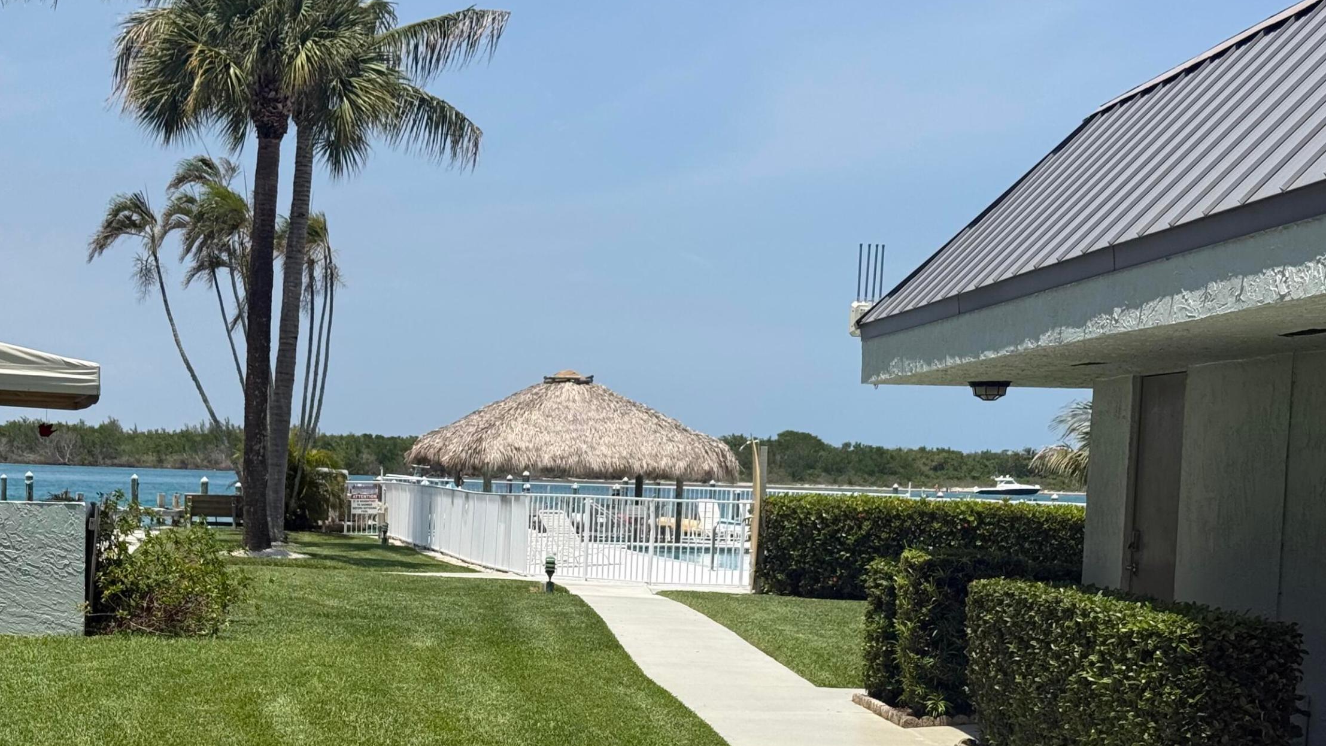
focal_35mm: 68
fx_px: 2391
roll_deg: -1.0
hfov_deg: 30.9
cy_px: 621
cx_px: 517
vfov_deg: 17.6
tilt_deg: -4.2
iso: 64
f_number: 1.78
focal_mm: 6.76
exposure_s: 1/6024
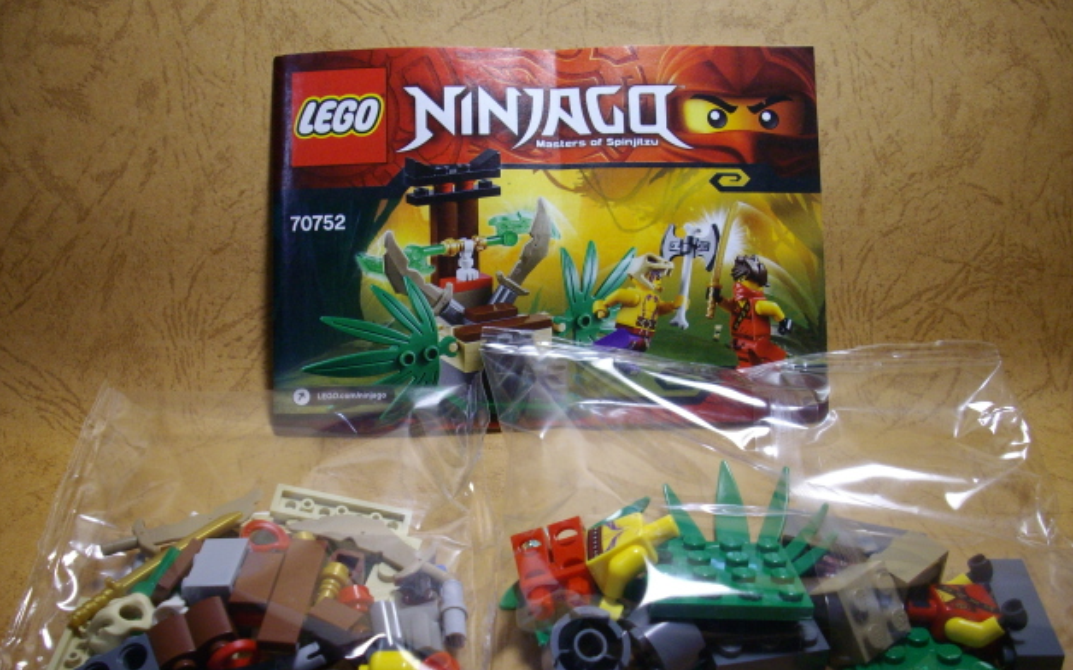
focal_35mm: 40
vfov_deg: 31.9
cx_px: 535
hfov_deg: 49.3
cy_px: 374
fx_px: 1169
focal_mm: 6.2
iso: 160
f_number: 2.8
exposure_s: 1/50
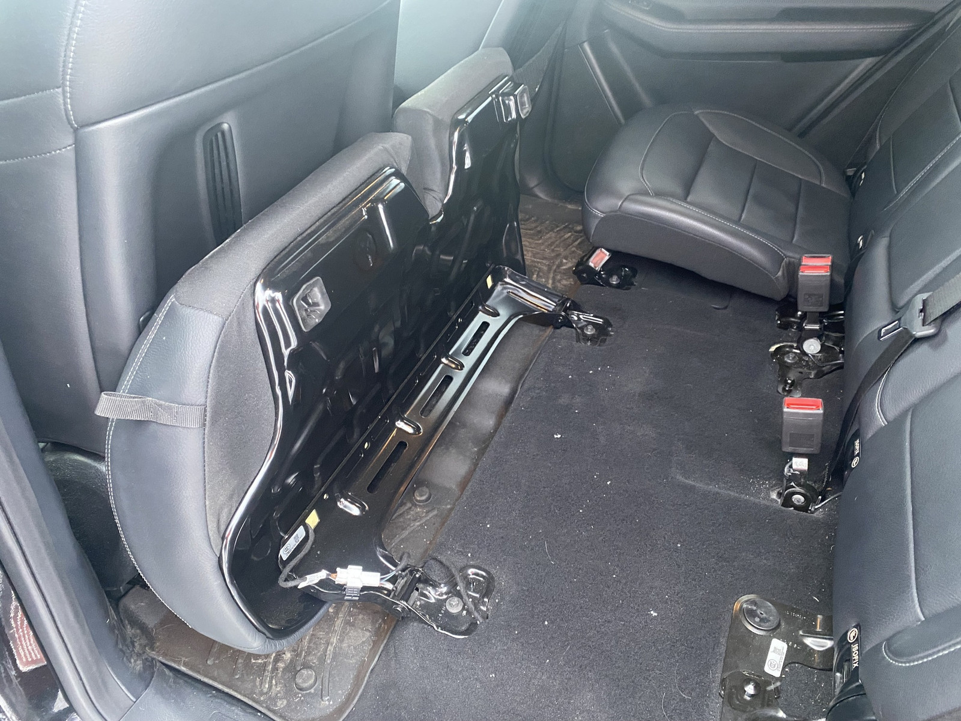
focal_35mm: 26
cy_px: 360
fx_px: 722
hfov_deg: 67.3
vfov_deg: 53.1
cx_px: 480
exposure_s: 1/36
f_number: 1.8
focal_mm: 4.25
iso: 640
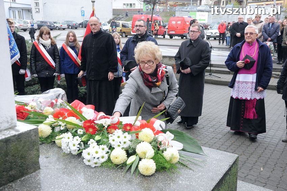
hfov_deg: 51.3
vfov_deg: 35.4
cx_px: 144
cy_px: 96
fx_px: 299
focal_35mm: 38
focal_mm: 25
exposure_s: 1/200
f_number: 8
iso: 1600
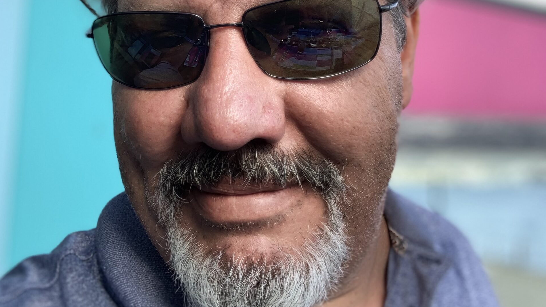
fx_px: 680
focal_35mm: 47
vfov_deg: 24.9
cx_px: 270
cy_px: 48
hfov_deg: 43.7
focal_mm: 2.87
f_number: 2.2
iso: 16
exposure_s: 1/201
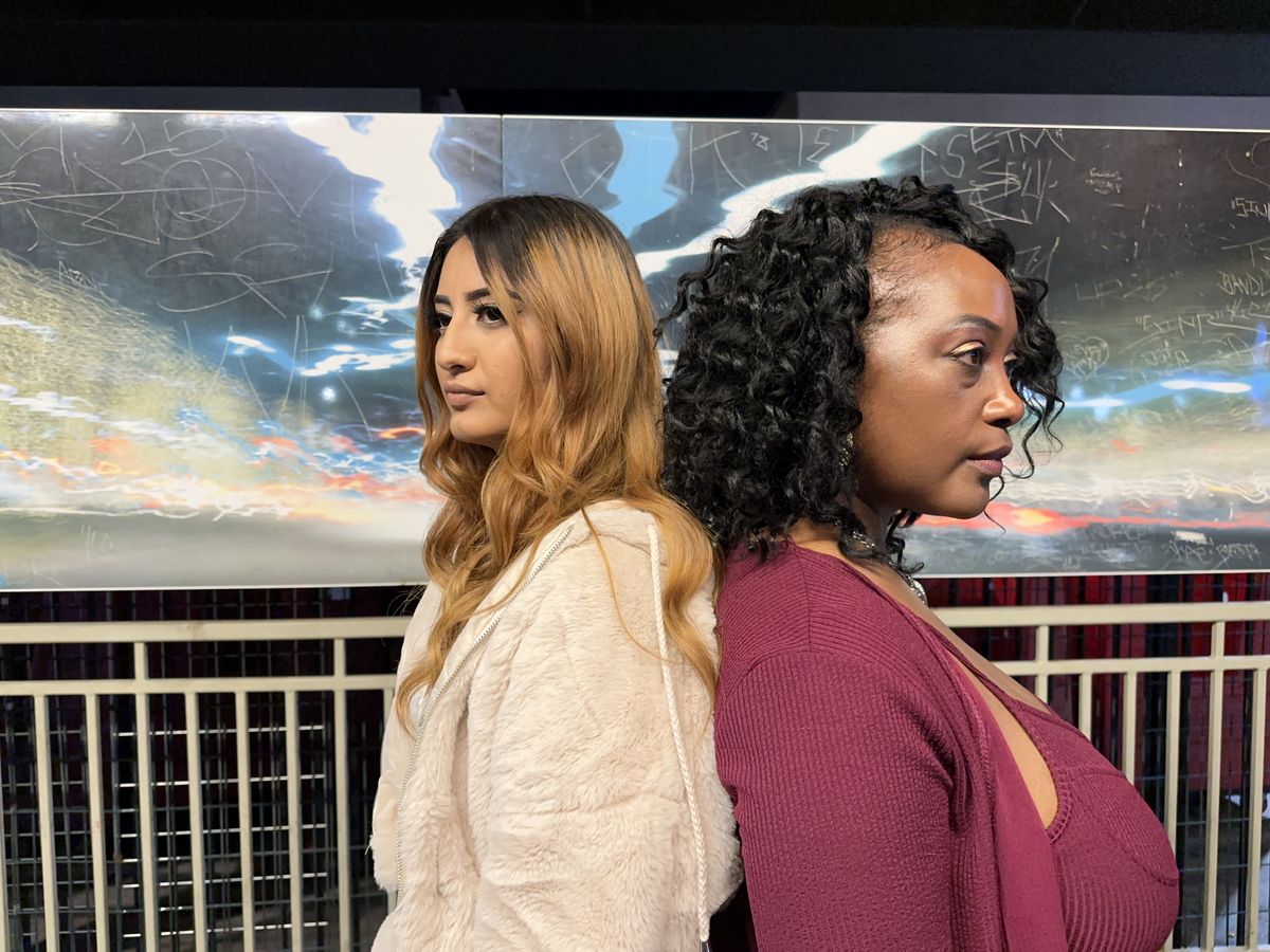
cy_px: 476
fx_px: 881
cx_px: 635
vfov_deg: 56.8
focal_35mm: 24
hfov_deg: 71.6
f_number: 1.78
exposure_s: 1/60
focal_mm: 6.86
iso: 800
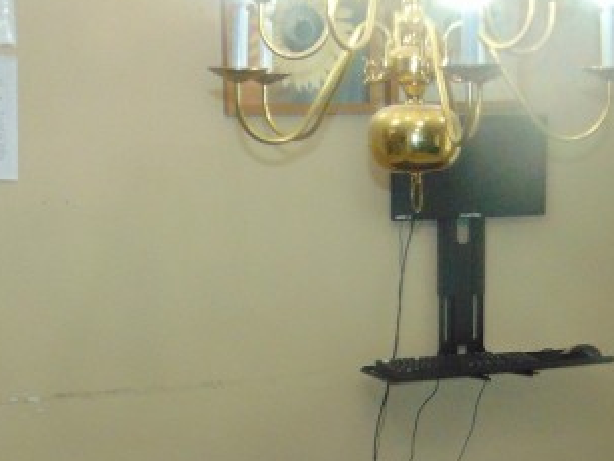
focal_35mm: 84
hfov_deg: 23.2
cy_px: 501
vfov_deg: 17.0
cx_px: 372
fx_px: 1491
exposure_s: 1/30
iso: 200
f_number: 3
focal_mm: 4.5
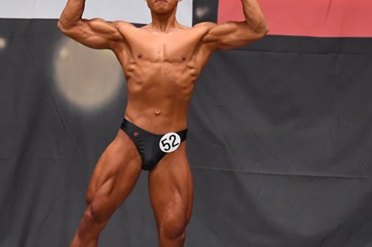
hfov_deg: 5.2
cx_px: 136
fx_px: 4070
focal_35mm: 394
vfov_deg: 3.5
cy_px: 142
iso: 6400
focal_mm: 150
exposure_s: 1/400
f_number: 5.6
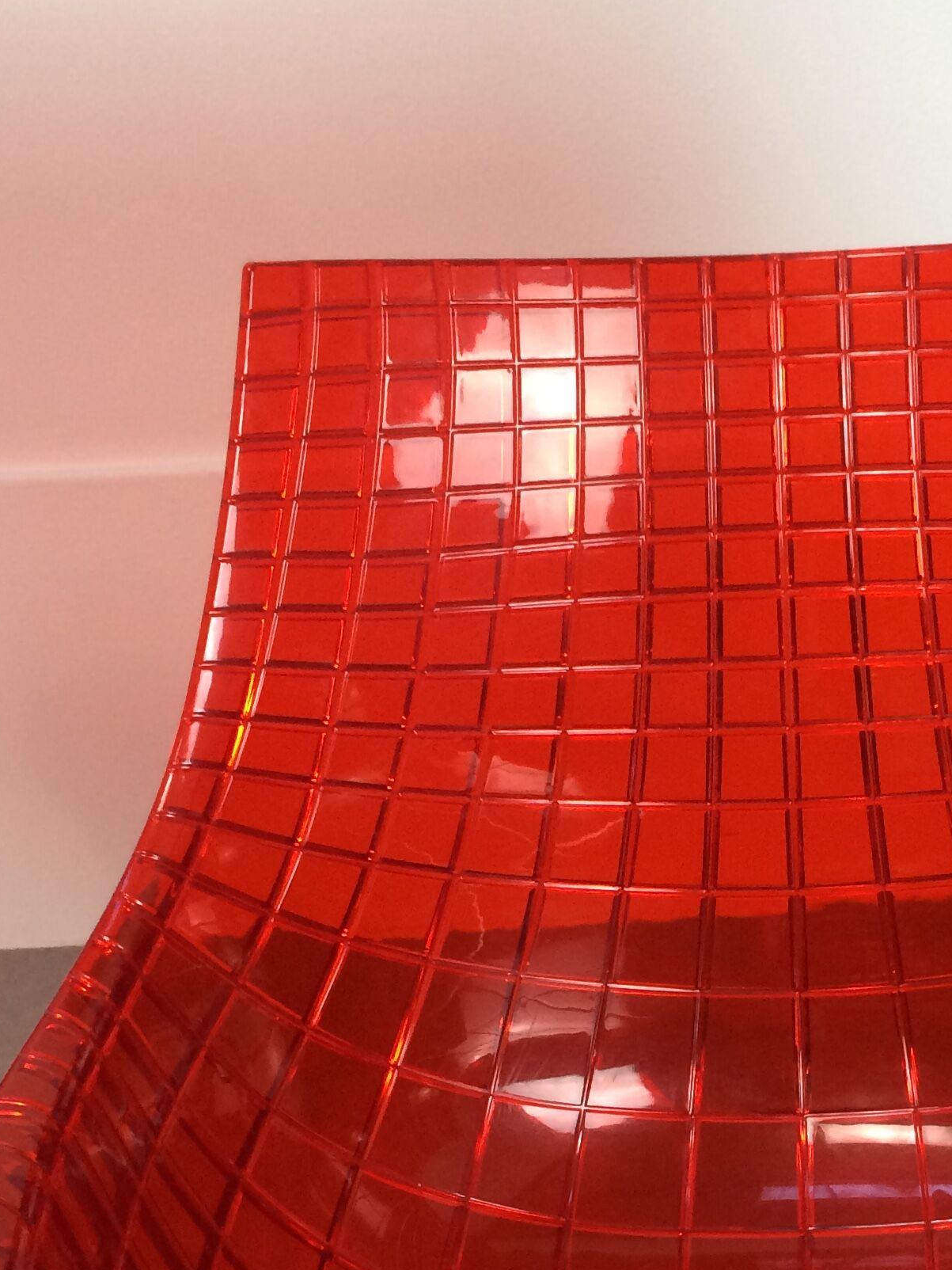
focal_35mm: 59
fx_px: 2163
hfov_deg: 24.4
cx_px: 786
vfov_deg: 31.2
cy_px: 1133
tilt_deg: -49.2
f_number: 2.2
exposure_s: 1/33
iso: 64
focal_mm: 4.15
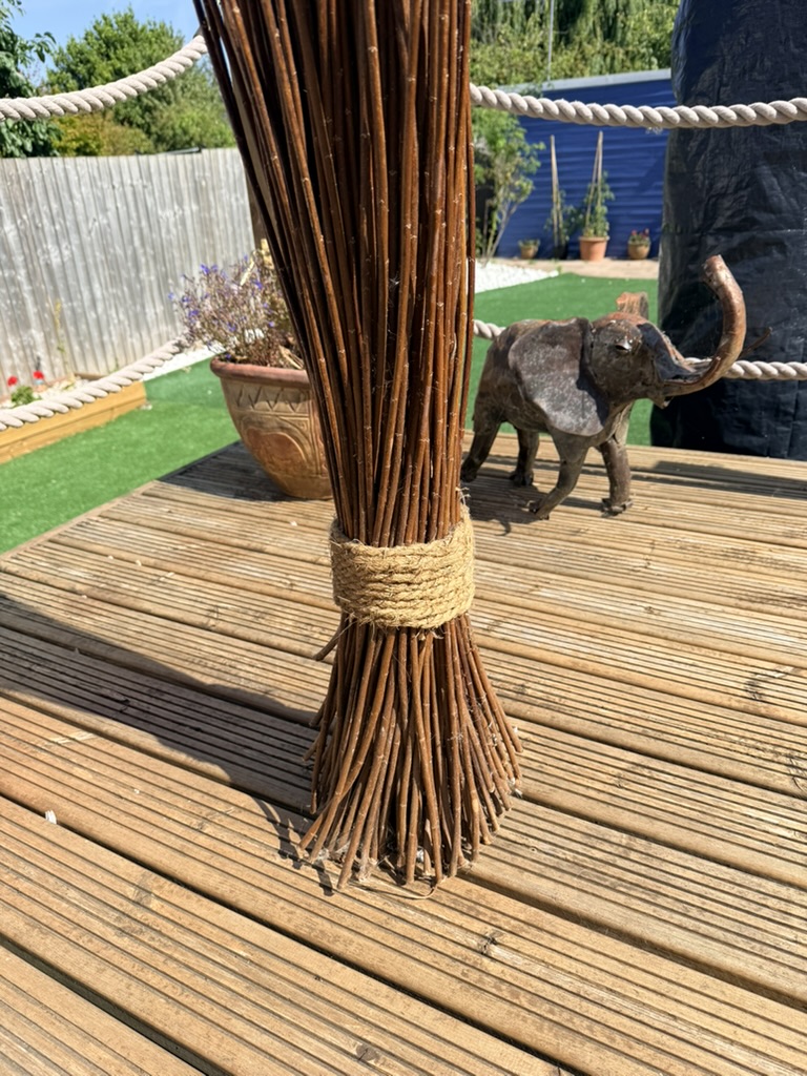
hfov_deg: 56.8
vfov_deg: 71.6
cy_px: 538
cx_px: 404
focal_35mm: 24
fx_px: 746
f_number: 1.78
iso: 80
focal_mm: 6.76
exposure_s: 1/3145
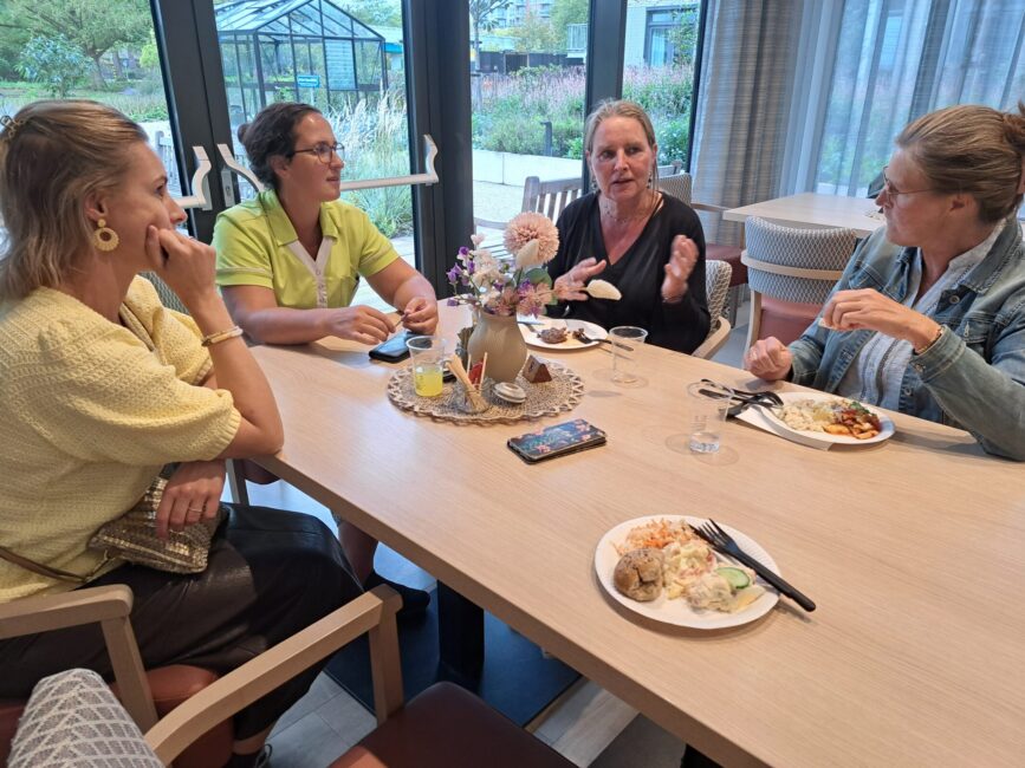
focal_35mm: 24
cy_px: 384
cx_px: 512
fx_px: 711
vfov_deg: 56.8
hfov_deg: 71.6
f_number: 1.8
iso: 80
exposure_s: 1/50
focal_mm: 5.23
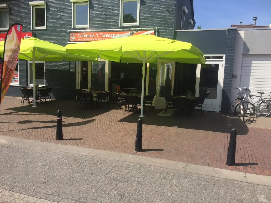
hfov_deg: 61.7
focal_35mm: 29
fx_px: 227
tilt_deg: -6.6
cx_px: 136
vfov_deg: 48.2
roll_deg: -1.9
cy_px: 102
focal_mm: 4.15
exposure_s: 1/1464
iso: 32
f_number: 2.2
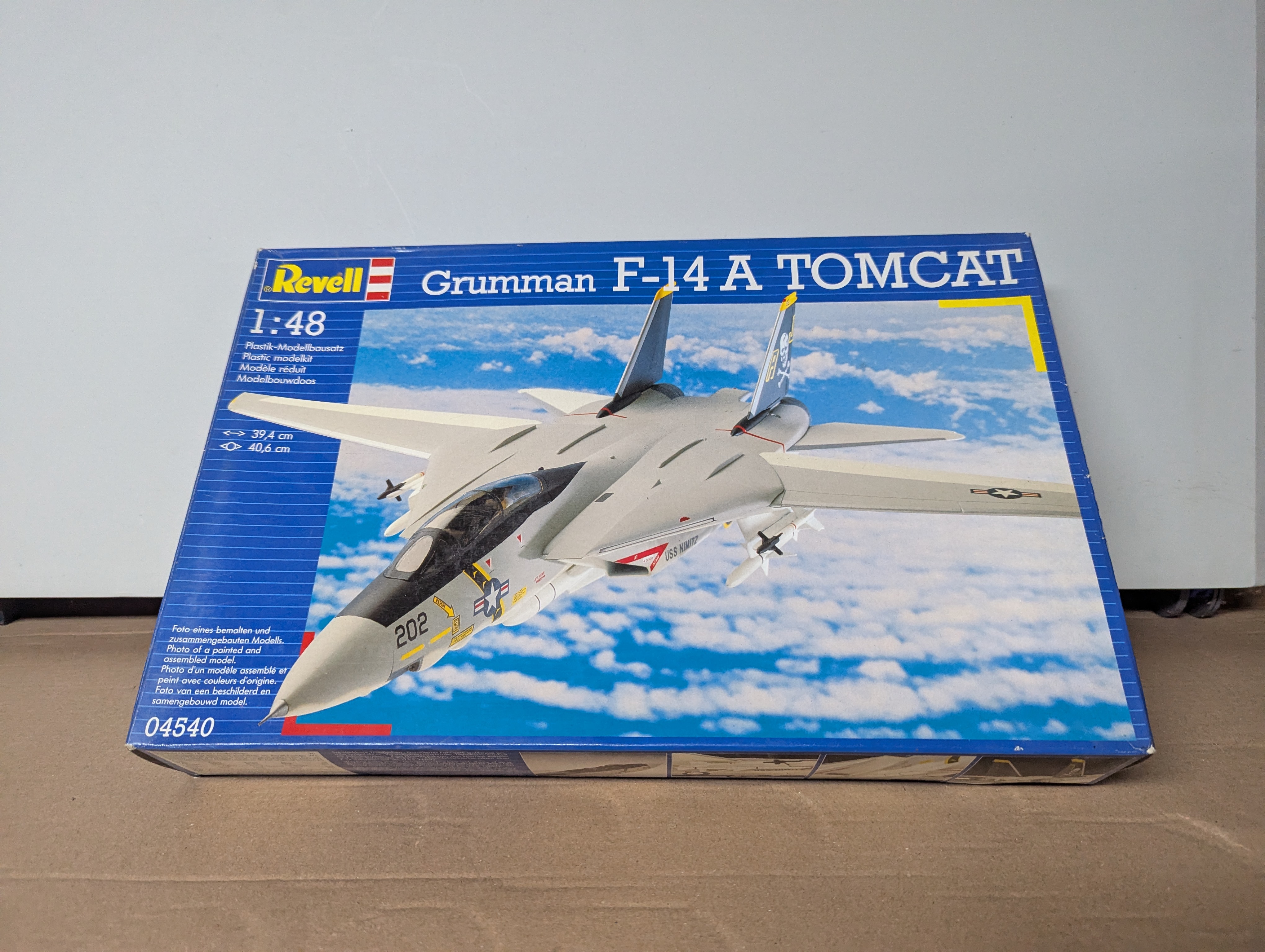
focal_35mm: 24
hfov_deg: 71.5
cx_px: 632
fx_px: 878
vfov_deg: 56.9
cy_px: 476
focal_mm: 6.81
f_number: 1.85
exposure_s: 1/220
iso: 1168
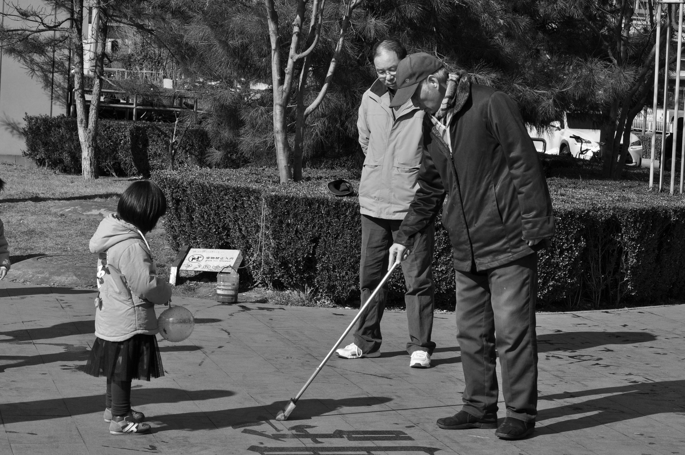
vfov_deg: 14.7
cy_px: 228
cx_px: 342
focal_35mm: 93
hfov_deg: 21.9
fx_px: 1767
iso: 200
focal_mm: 62
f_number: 14
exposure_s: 1/250
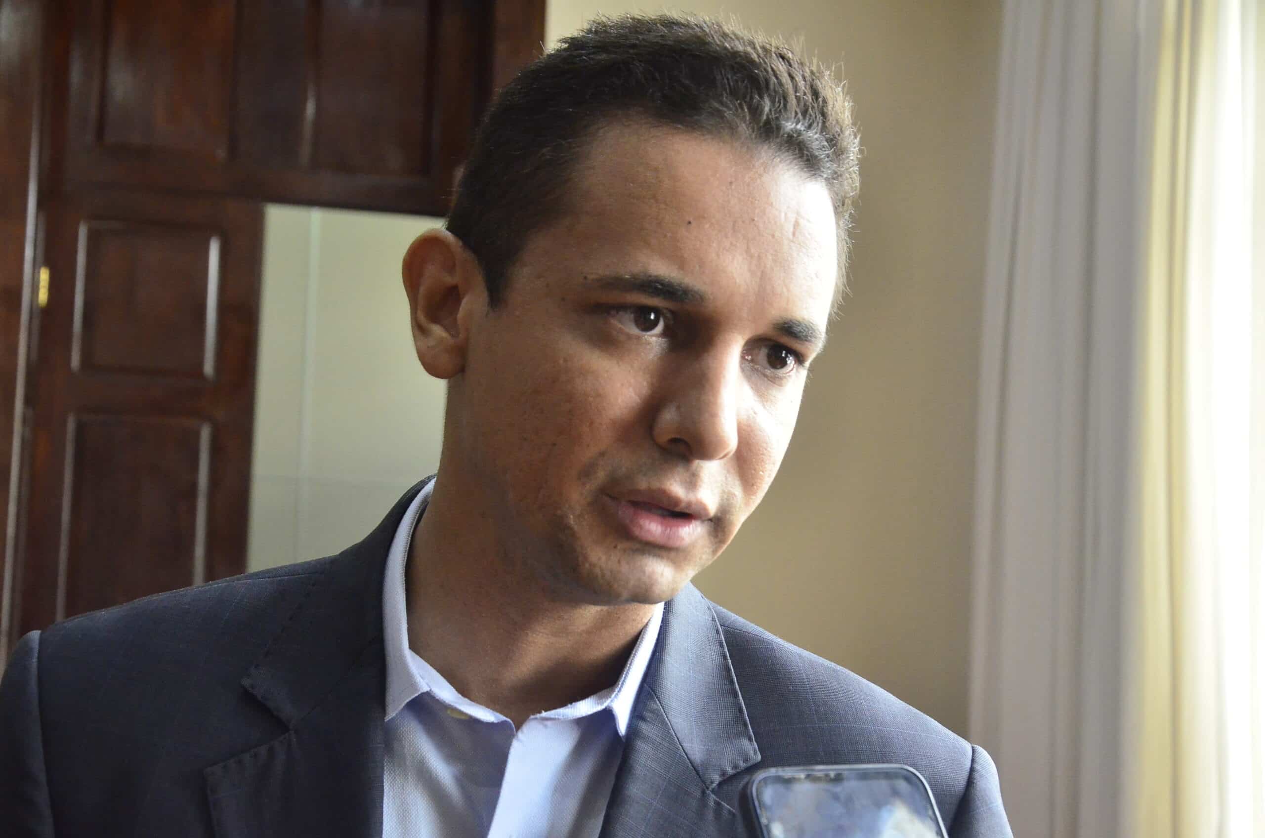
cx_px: 632
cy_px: 419
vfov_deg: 28.0
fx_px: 1683
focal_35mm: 48
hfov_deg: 41.2
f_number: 5.6
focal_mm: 32
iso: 3200
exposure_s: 1/100
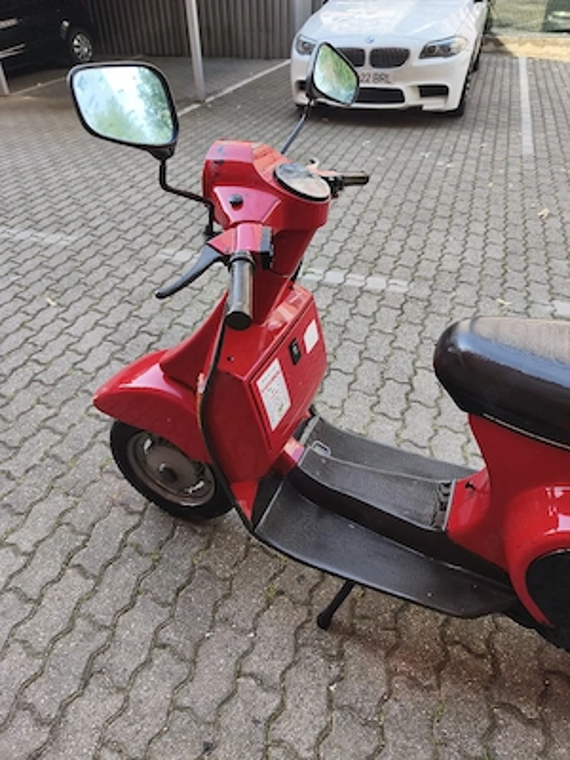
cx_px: 285
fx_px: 505
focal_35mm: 23
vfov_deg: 73.9
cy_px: 380
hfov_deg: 58.9
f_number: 1.65
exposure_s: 1/161
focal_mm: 6.18
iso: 50
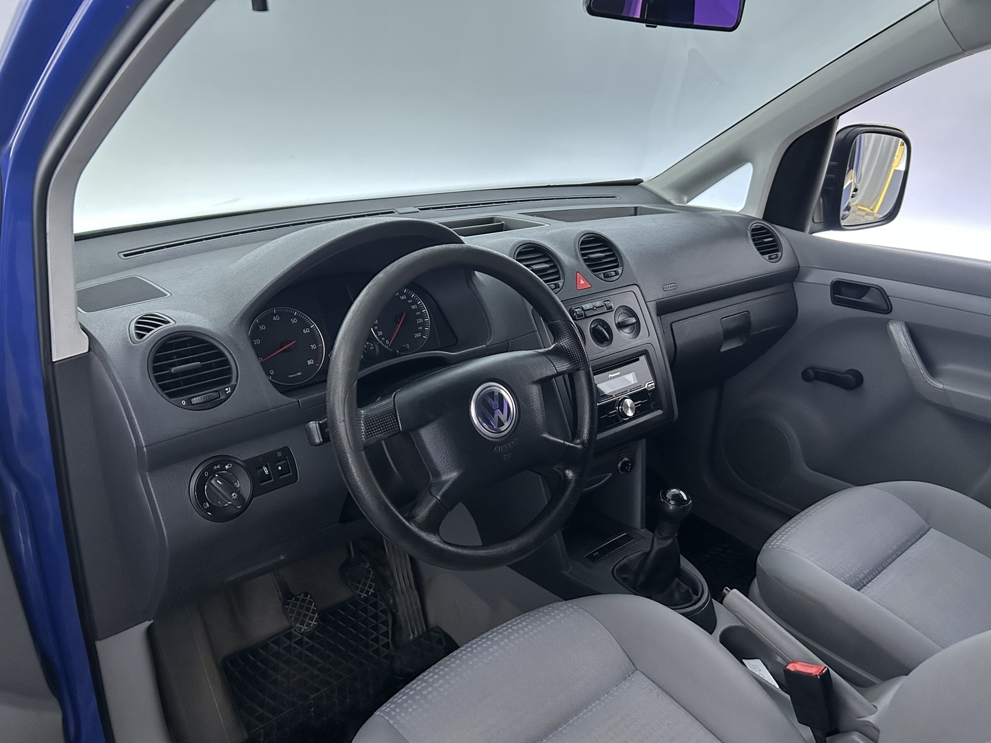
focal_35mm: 26
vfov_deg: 53.1
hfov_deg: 67.3
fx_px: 744
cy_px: 372
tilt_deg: -22.9
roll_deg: -3.0
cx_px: 496
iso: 500
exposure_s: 1/47
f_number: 1.5
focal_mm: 5.7
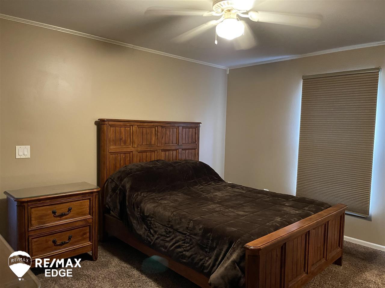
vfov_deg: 53.1
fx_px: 289
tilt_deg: -4.5
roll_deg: -2.1
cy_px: 144
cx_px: 192
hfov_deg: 67.3
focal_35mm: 26
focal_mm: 5.1
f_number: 1.6
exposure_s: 1/30
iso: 640
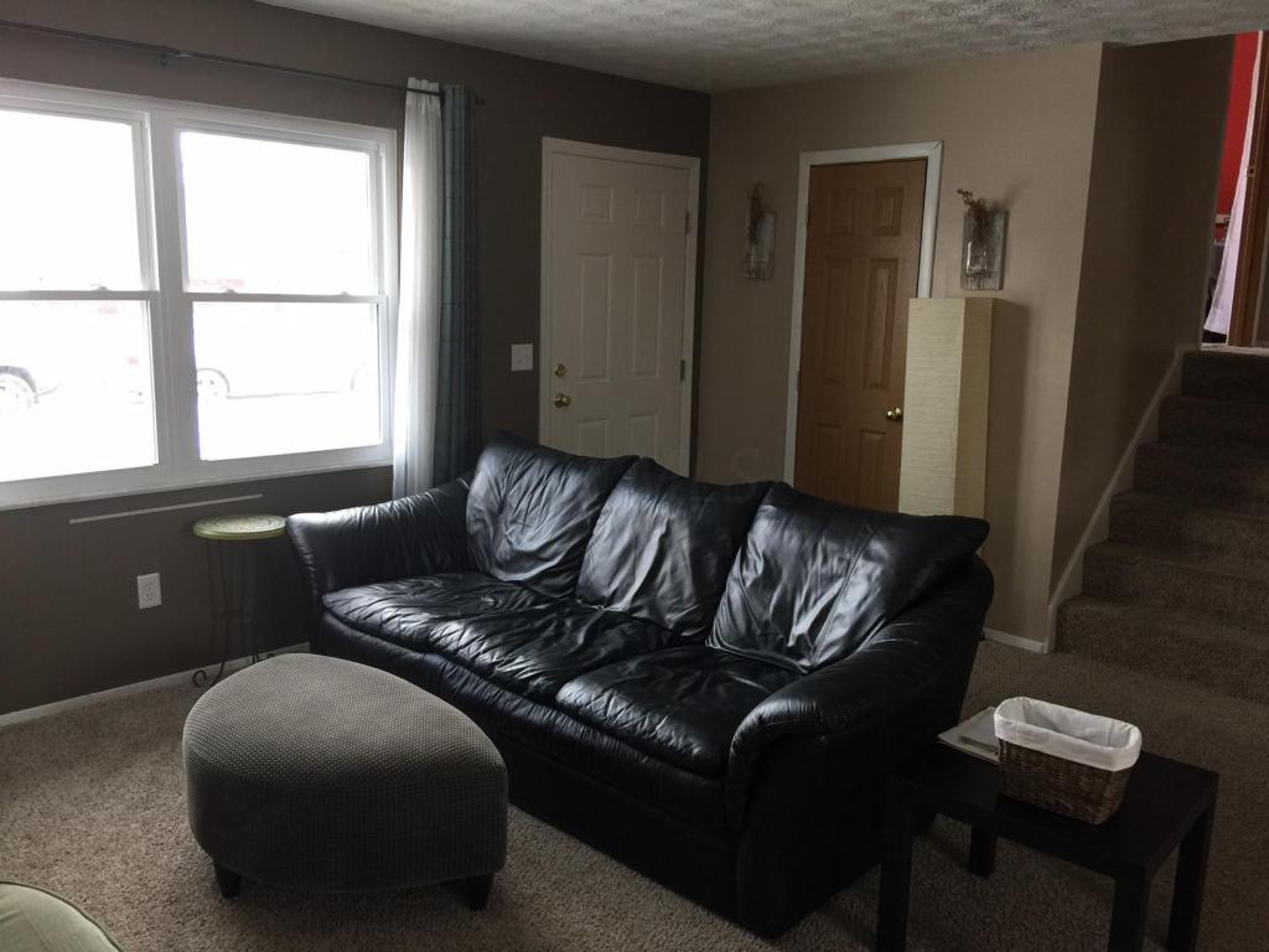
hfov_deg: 61.7
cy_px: 476
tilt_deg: -11.3
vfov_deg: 48.2
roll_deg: -0.6
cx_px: 634
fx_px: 1063
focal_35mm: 29
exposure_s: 1/15
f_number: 2.2
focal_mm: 4.15
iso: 32
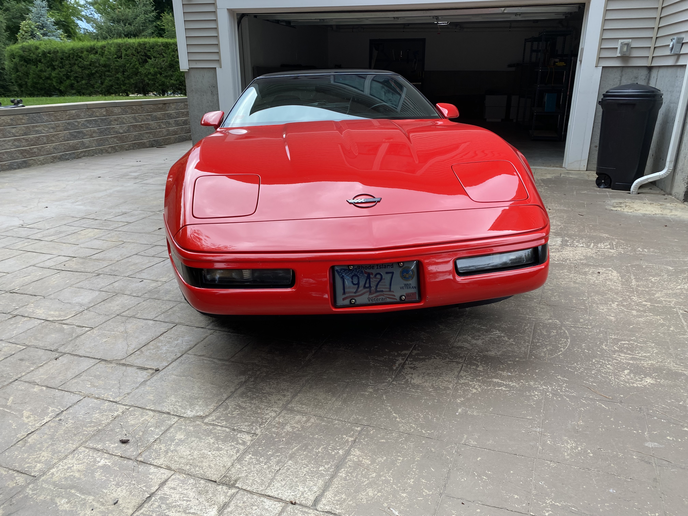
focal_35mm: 26
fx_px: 517
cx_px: 344
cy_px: 258
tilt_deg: -19.6
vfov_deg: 53.1
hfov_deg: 67.3
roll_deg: -0.6
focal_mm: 4.25
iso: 32
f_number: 1.8
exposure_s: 1/241
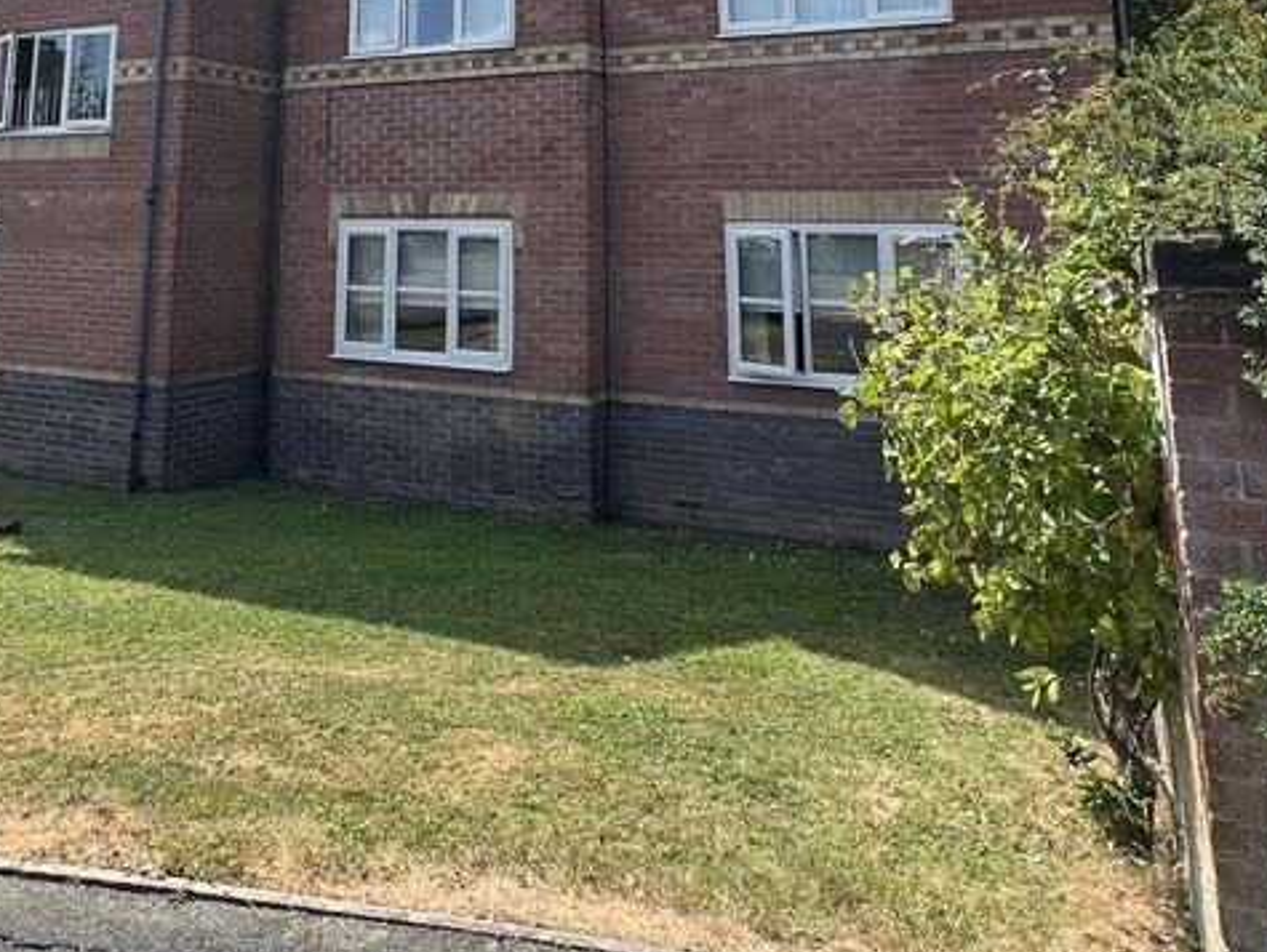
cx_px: 493
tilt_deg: +10.0
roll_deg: -0.8
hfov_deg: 62.7
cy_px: 13
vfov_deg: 43.2
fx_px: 1026
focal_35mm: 28
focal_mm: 1.57
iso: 32
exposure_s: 1/669
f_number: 1.8
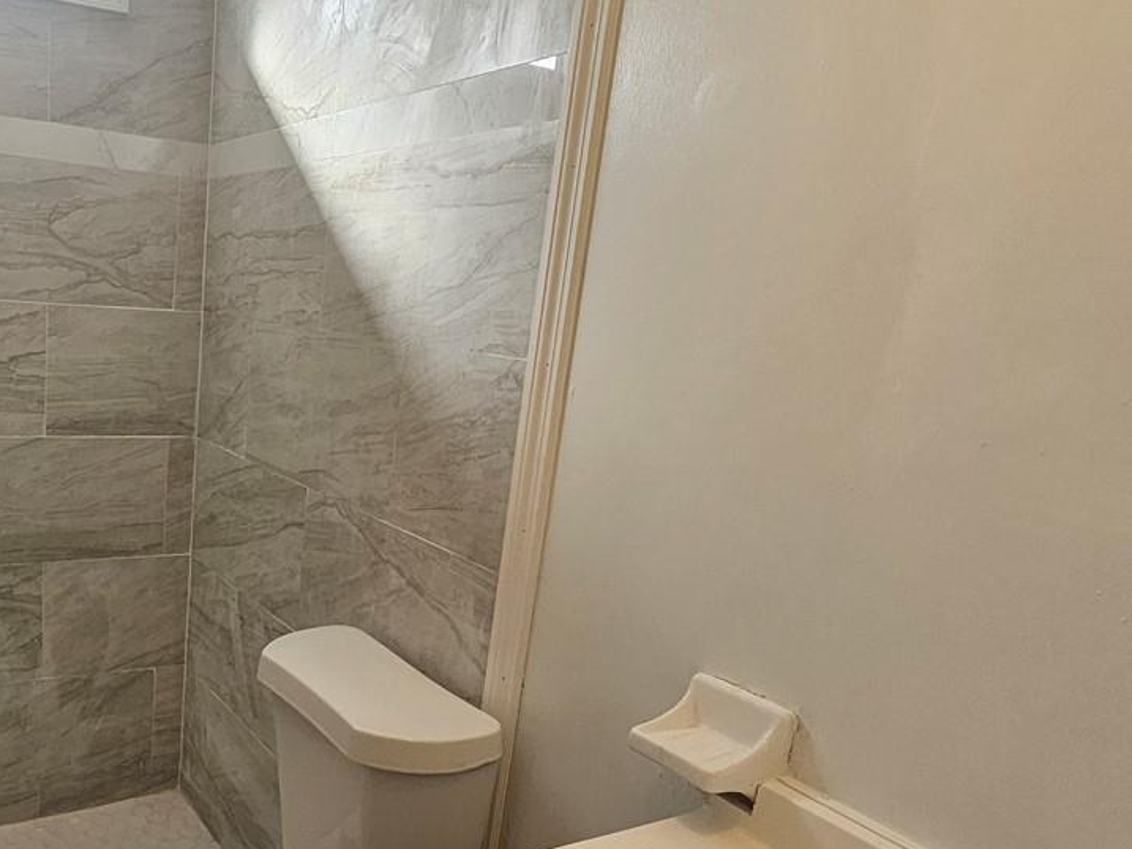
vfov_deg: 47.5
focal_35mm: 29
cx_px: 298
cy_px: 563
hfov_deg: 58.8
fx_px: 949
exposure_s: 1/60
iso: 64
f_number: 2.2
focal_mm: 1.74
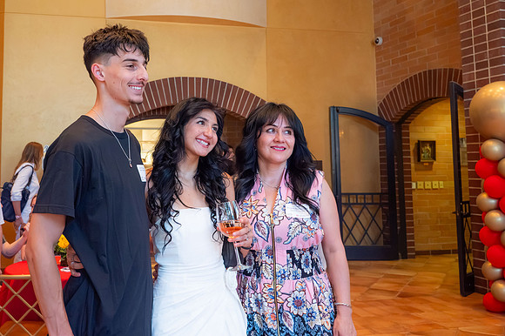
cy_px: 111
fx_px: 531
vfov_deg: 34.8
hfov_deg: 50.0
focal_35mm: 38
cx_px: 167
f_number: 5.6
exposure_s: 1/160
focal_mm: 28
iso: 2000
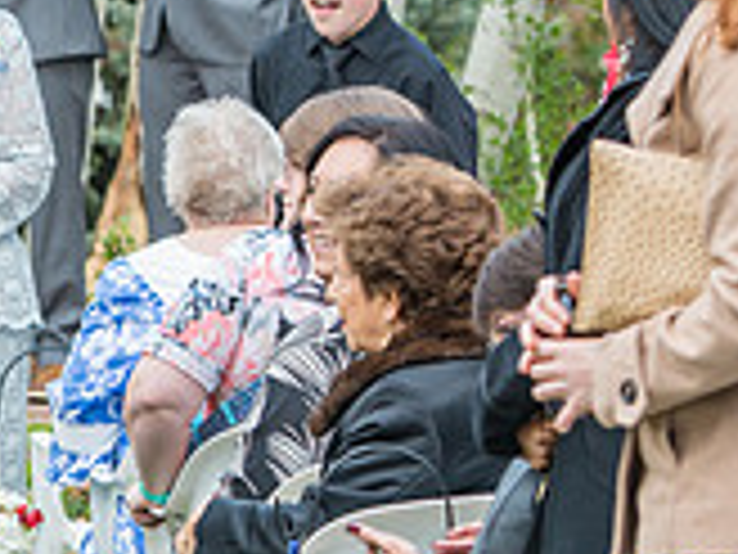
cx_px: -473
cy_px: 287
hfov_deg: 4.1
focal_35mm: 480
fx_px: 10233
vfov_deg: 3.1
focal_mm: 105
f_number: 5
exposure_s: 1/200
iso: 400
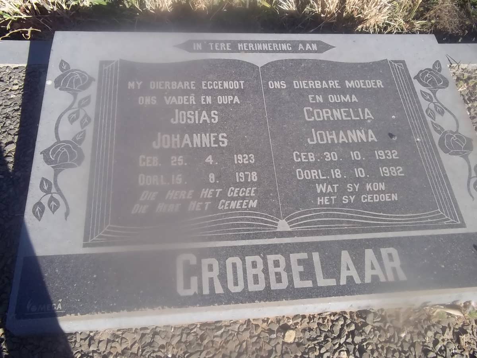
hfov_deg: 56.8
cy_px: 179
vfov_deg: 44.2
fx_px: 441
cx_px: 238
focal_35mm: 32
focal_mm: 5.7
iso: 80
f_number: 5.5
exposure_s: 1/200
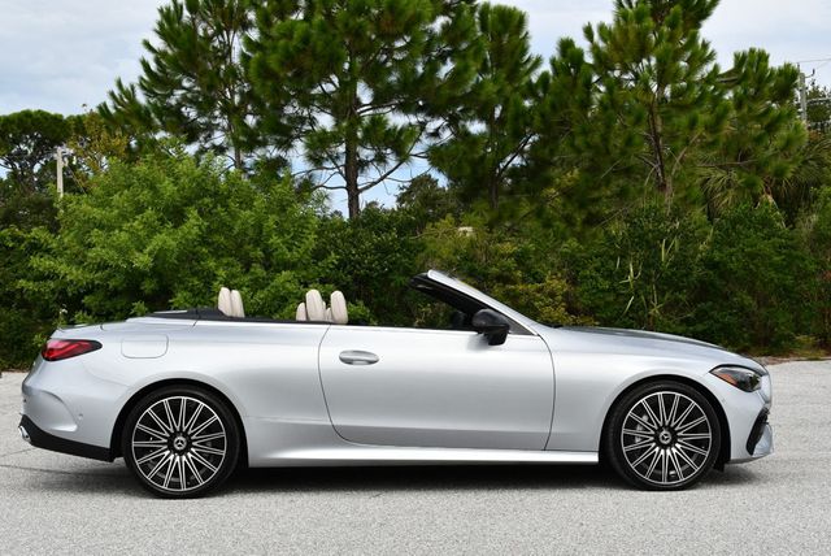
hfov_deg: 41.1
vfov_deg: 28.1
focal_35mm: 48
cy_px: 278
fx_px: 1109
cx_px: 416
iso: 100
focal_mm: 24
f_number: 8
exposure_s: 1/250
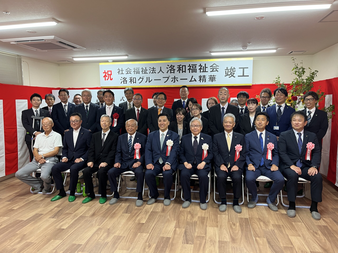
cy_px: 126
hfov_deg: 67.3
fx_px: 254
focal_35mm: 26
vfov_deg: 53.1
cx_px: 169
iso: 125
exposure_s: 1/60
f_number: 1.6
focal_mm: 5.1
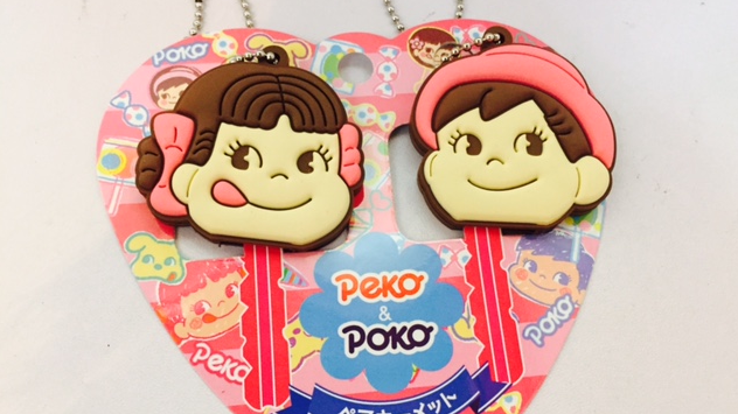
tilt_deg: -65.3
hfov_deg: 61.0
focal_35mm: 32
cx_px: 371
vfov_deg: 36.5
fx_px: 626
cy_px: 248
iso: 250
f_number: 2.2
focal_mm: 4.15
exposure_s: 1/33
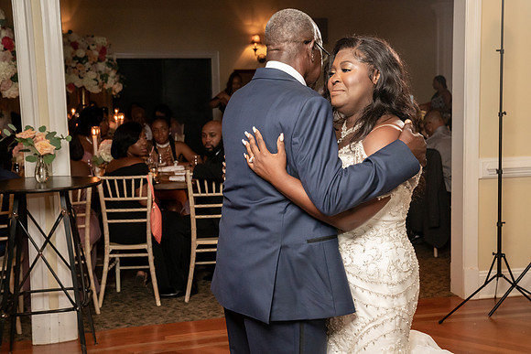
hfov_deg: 39.9
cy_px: 164
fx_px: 730
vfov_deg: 27.3
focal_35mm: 50
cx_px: 286
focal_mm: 46
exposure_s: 1/200
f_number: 5.6
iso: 4000
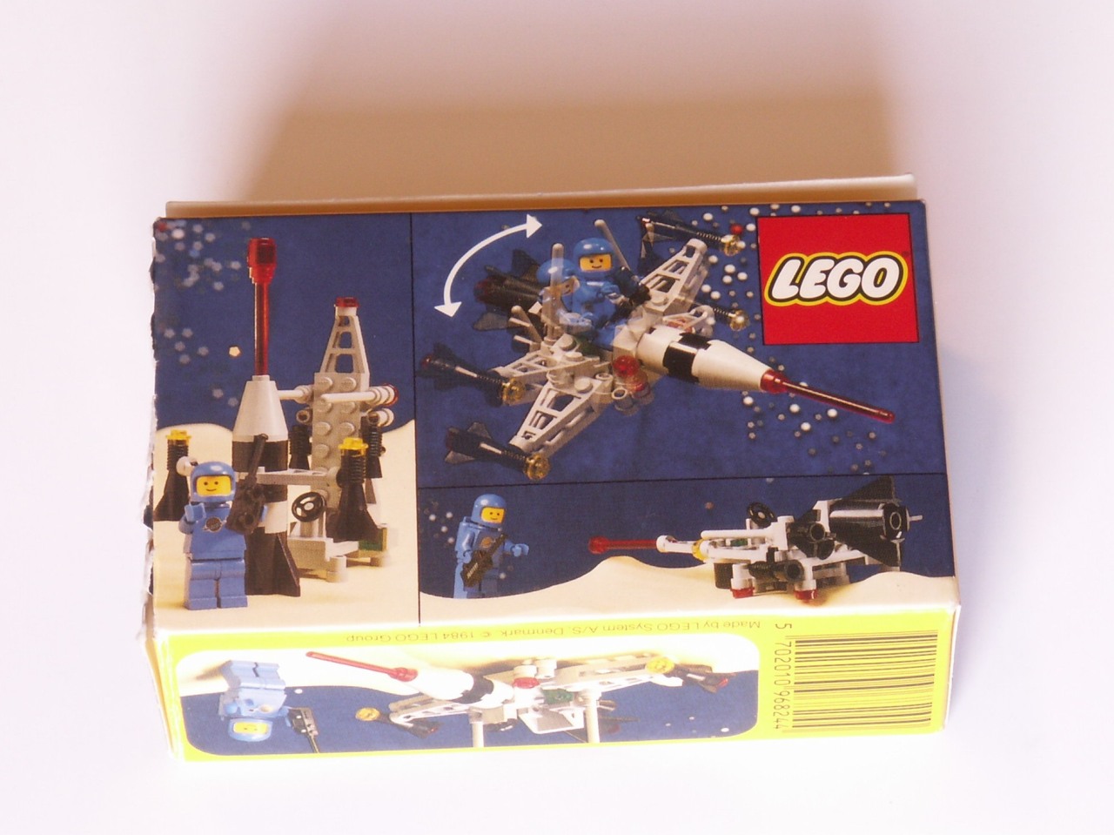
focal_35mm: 117
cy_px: 418
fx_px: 3764
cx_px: 557
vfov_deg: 12.7
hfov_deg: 16.8
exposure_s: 1
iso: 50
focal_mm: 19.15
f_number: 8
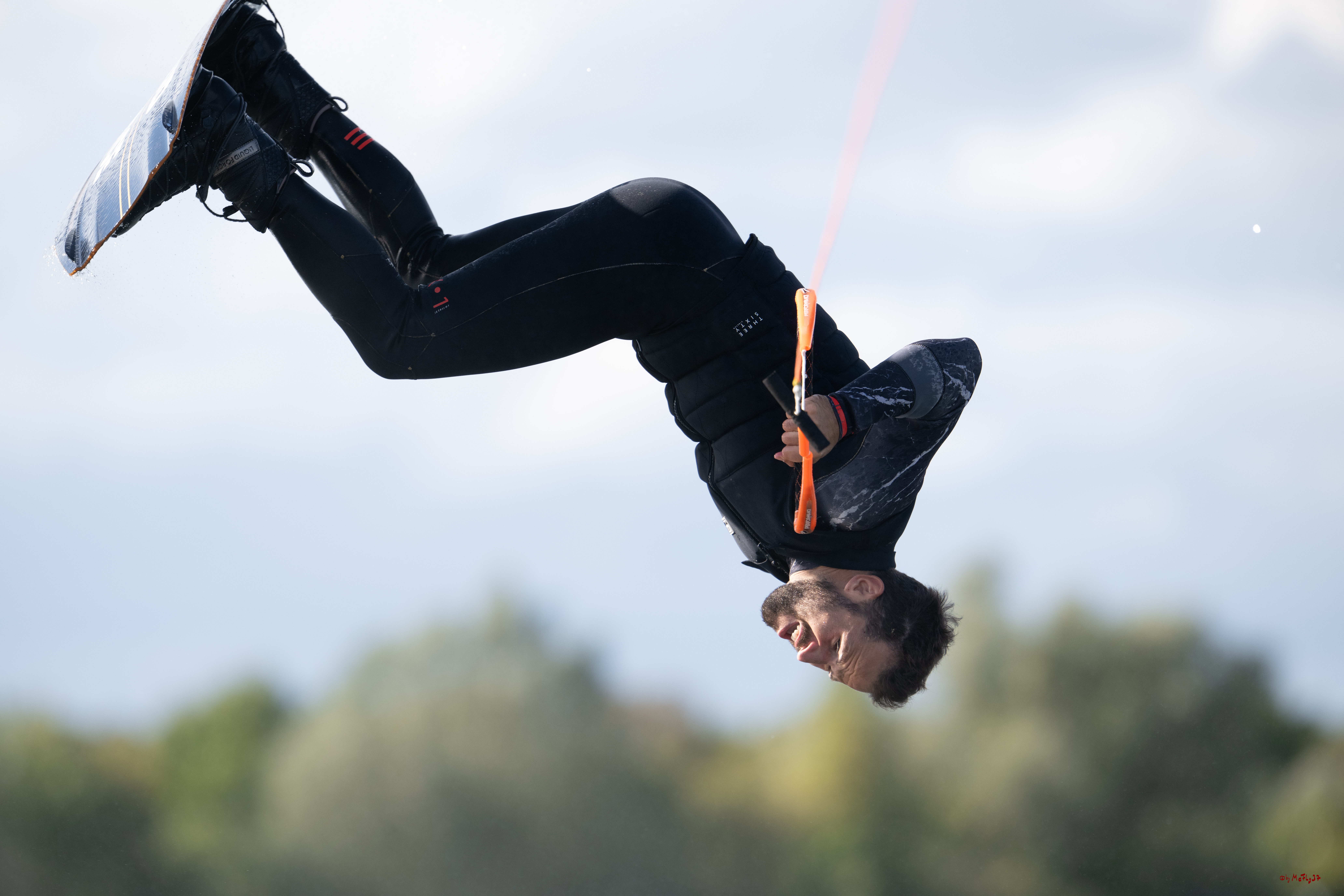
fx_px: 14932
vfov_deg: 3.4
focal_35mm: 400
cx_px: 672
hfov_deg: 5.2
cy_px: 448
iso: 400
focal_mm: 400
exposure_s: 1/2500
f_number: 4.5
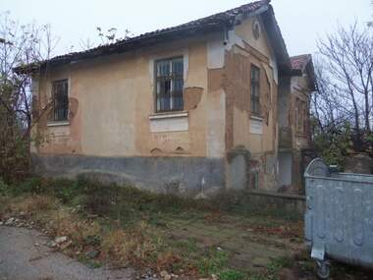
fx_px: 302
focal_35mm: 28
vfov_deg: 49.7
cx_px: 186
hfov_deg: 63.4
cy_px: 140
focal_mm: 5.1
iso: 125
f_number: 3.9
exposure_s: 1/40
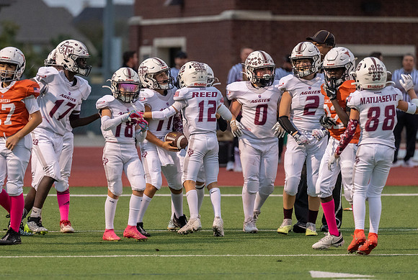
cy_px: 136
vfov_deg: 4.1
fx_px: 3898
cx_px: 207
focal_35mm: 335
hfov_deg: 6.1
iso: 2500
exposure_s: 1/1250
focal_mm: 200
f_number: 2.8
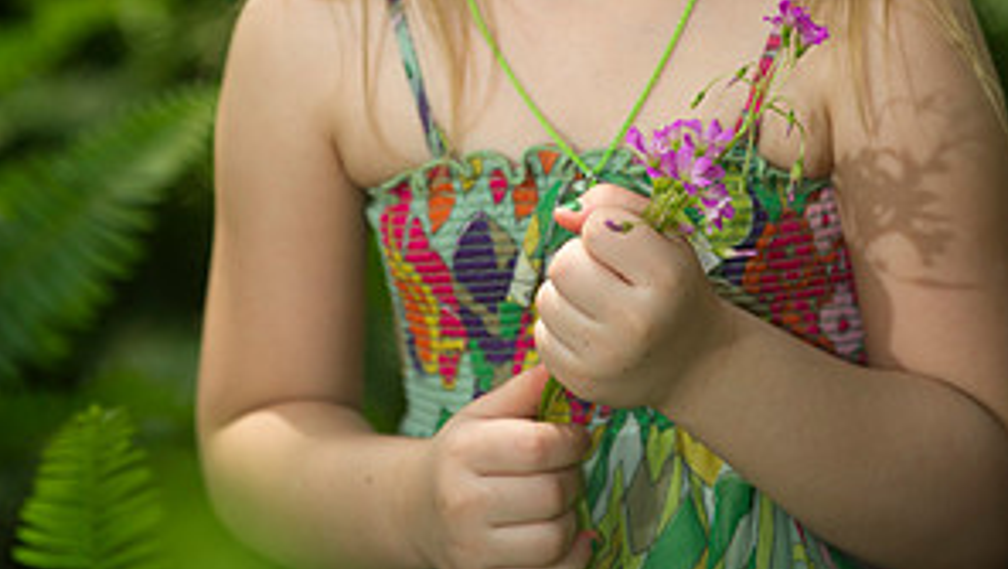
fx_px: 7650
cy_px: -164
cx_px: 506
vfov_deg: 4.2
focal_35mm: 286
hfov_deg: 7.5
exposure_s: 1/200
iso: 200
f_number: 3.2
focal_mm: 180
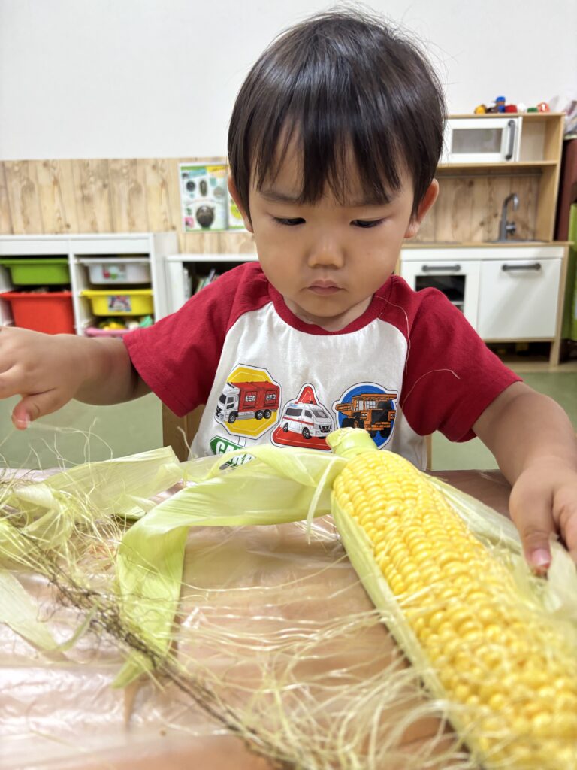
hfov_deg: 53.1
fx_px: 578
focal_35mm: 26
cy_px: 385
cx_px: 288
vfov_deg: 67.3
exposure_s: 1/60
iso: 160
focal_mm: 5.96
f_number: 1.6
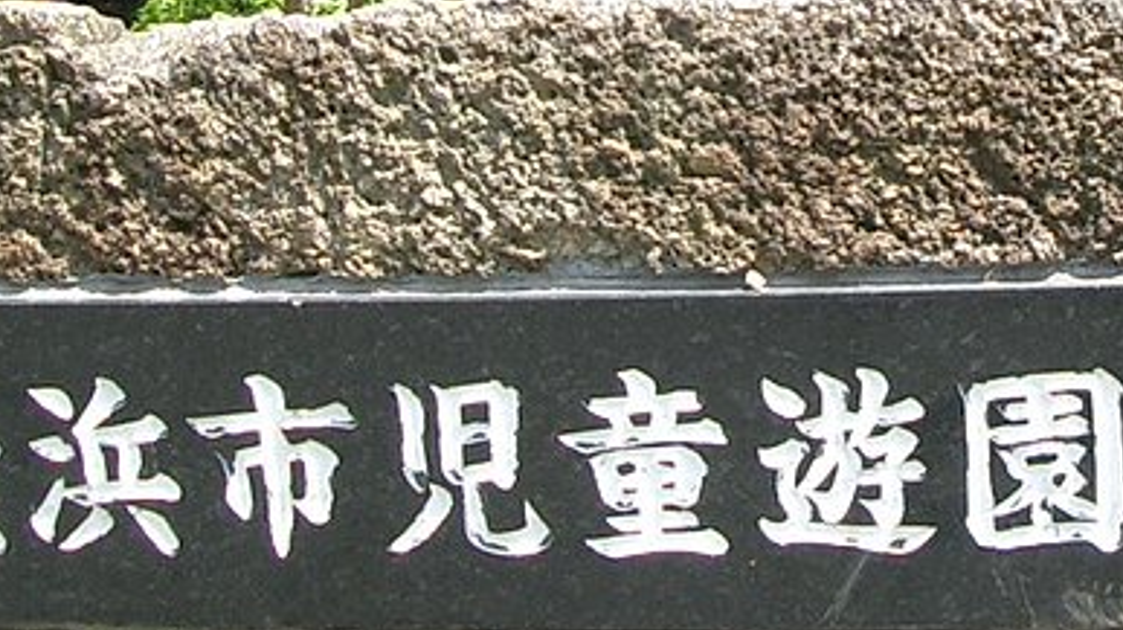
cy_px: -189
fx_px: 3005
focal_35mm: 101
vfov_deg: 11.6
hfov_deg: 21.1
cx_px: 734
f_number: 2.6
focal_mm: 5.8
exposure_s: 1/320
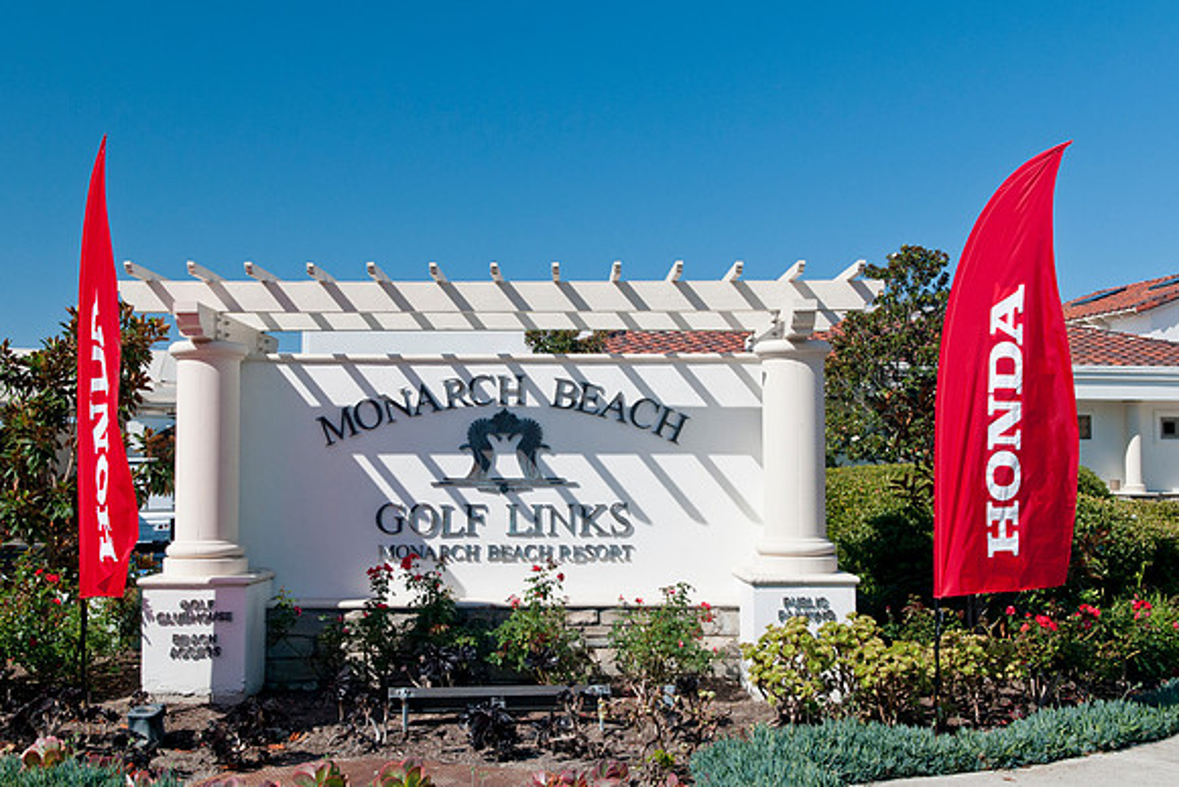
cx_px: 562
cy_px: 391
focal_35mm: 44
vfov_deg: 30.2
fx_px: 1456
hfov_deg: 44.1
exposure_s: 1/320
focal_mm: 28
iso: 200
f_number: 9
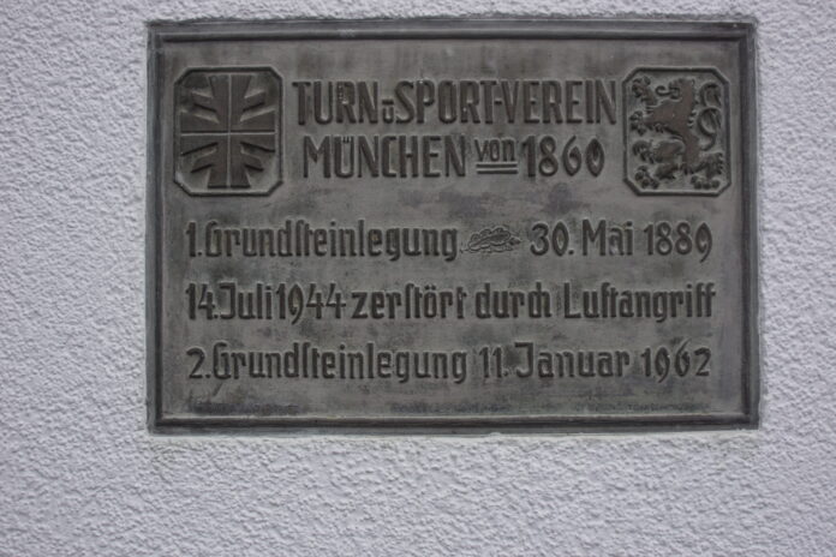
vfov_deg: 31.9
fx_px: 975
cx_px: 418
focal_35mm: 42
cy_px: 278
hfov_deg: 46.4
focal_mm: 28
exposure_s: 1/160
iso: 160
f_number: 4
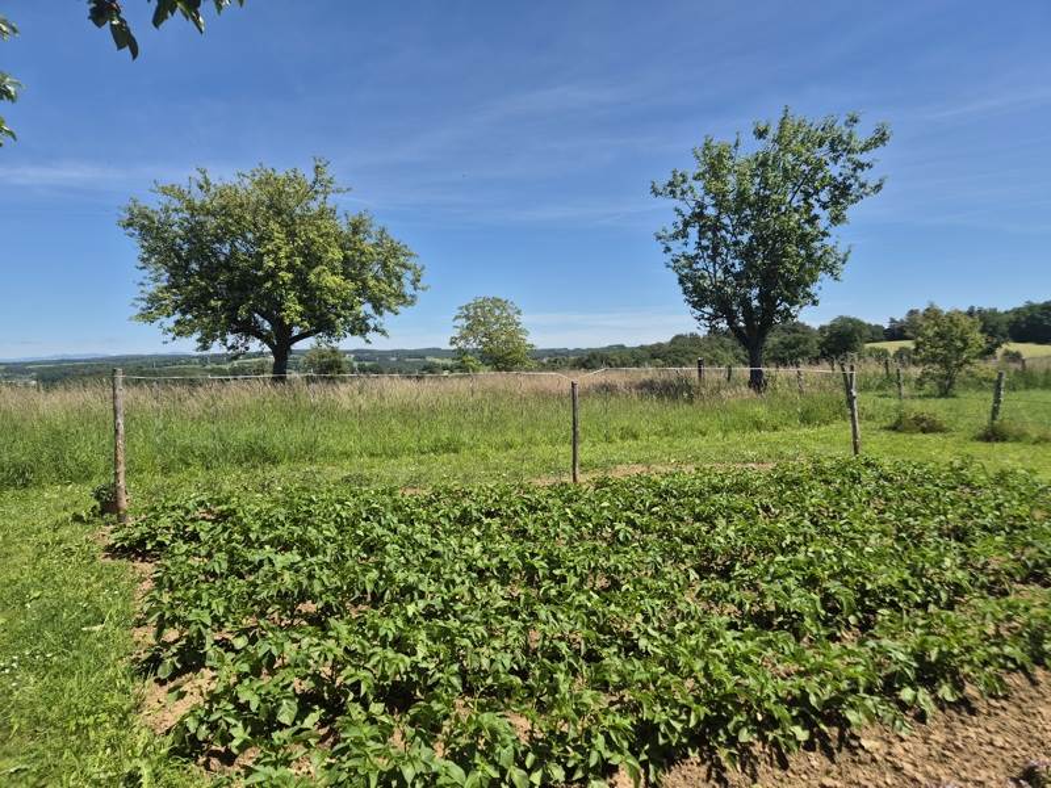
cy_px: 394
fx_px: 698
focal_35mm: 23
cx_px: 526
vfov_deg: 58.9
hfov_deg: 73.9
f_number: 1.8
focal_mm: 5.4
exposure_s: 1/2004
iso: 25
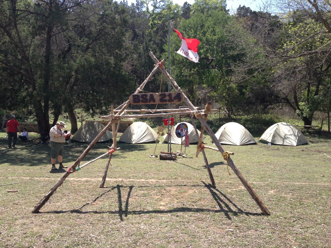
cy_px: 124
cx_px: 166
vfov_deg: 40.7
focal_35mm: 35
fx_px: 335
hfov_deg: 52.6
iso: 50
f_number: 2.4
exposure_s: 1/778
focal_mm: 4.28
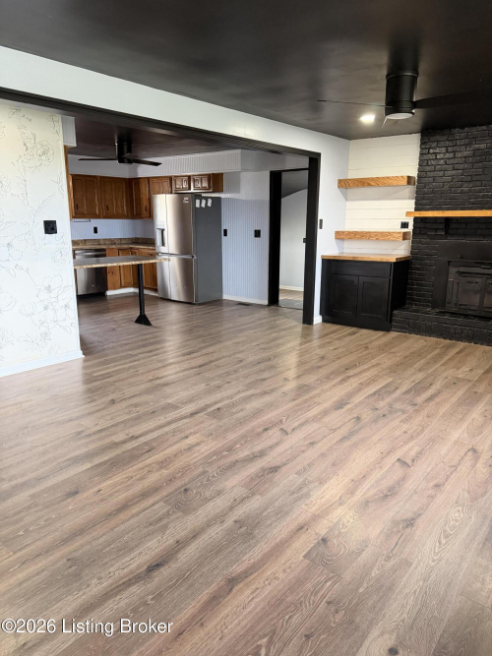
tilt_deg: -13.9
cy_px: 328
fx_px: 455
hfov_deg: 56.8
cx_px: 246
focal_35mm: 24
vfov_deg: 71.6
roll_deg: +1.1
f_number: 1.78
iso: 400
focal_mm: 6.76
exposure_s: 1/60
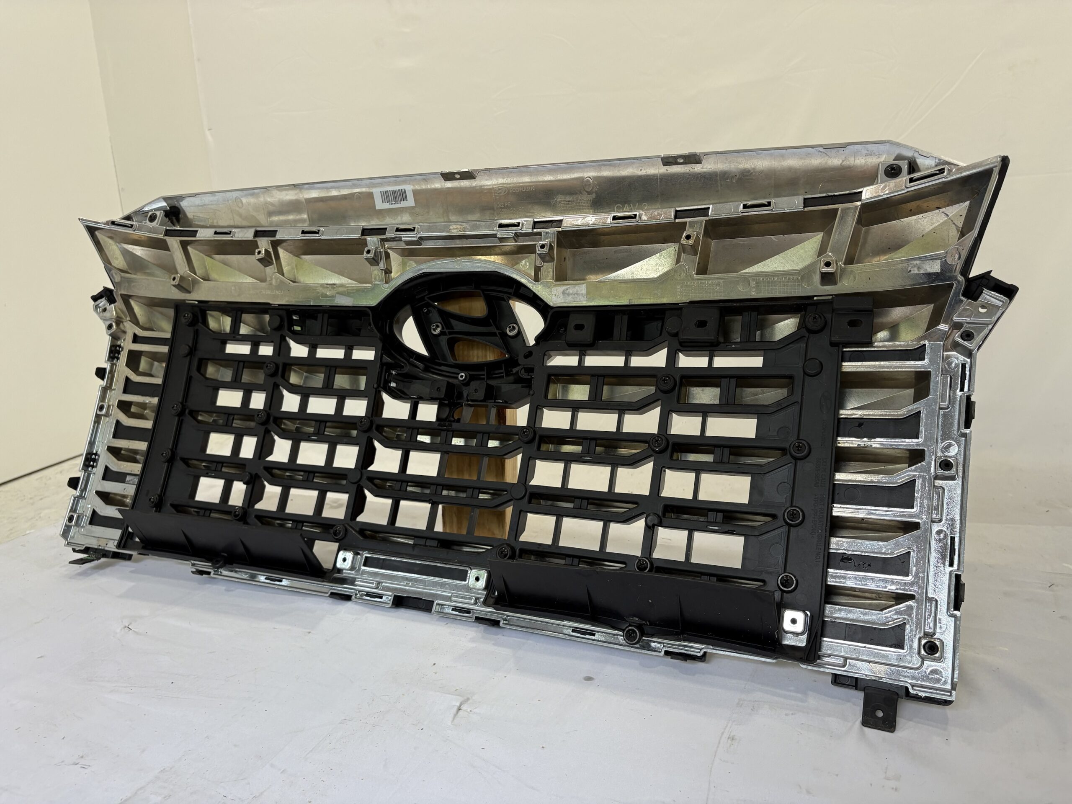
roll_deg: +4.3
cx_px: 536
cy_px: 402
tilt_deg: -12.0
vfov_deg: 53.1
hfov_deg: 67.3
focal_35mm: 26
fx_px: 805
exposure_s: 1/122
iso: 80
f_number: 1.6
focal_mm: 5.96
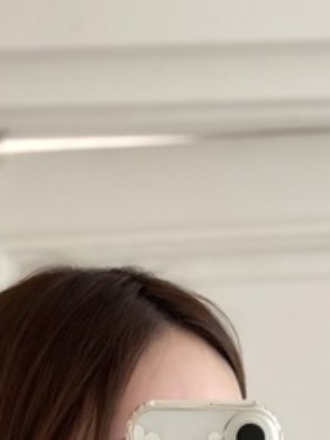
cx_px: 286
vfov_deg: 15.5
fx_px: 1361
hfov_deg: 13.7
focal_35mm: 107
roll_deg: +1.2
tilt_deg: -18.3
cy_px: 813
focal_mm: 5.96
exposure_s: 1/60
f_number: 1.6
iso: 320
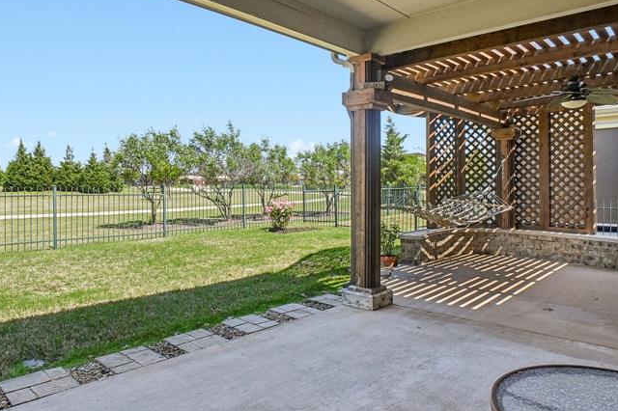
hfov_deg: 73.5
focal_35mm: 24
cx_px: 272
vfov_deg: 53.0
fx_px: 412
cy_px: 193
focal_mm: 10
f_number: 8
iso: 400
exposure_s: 1/500
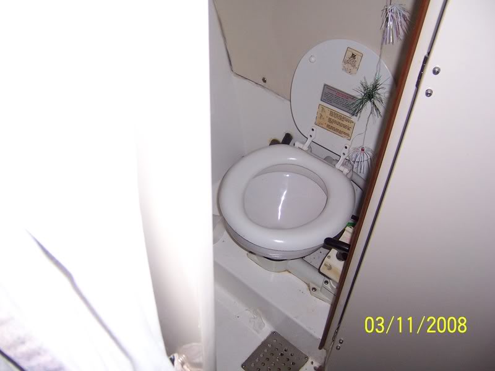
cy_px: 186
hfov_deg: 55.4
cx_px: 248
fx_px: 472
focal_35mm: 33
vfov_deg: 42.9
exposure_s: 1/60
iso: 140
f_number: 2.8
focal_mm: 5.5
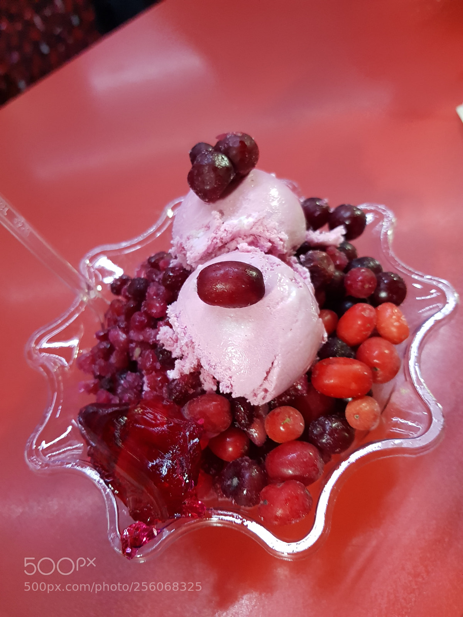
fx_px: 464
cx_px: 232
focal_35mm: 26
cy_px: 308
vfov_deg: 67.3
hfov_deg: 53.1
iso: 320
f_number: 1.7
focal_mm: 4.2
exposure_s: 1/100
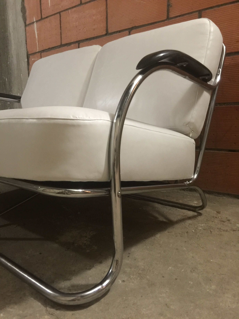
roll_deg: +1.1
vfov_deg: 61.7
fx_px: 267
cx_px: 120
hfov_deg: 48.2
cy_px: 160
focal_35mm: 29
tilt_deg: -10.0
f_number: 2.2
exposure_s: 1/4
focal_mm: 4.15
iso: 125
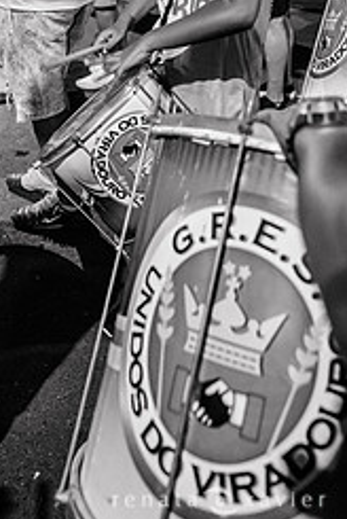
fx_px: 634
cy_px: 61
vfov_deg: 41.3
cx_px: 216
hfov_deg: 30.5
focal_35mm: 44
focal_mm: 24
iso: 5000
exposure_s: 1/200
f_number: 2.8
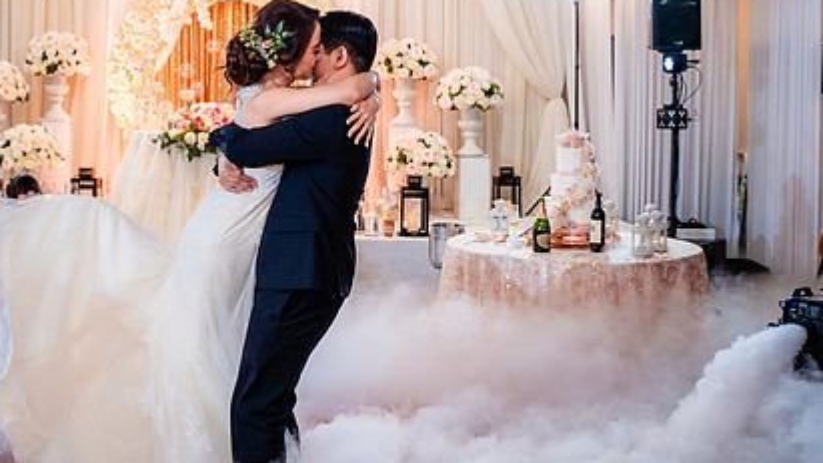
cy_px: 129
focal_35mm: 47
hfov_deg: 43.2
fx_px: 1025
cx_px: 286
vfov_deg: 25.2
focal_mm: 28
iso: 1000
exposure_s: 1/160
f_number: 3.5
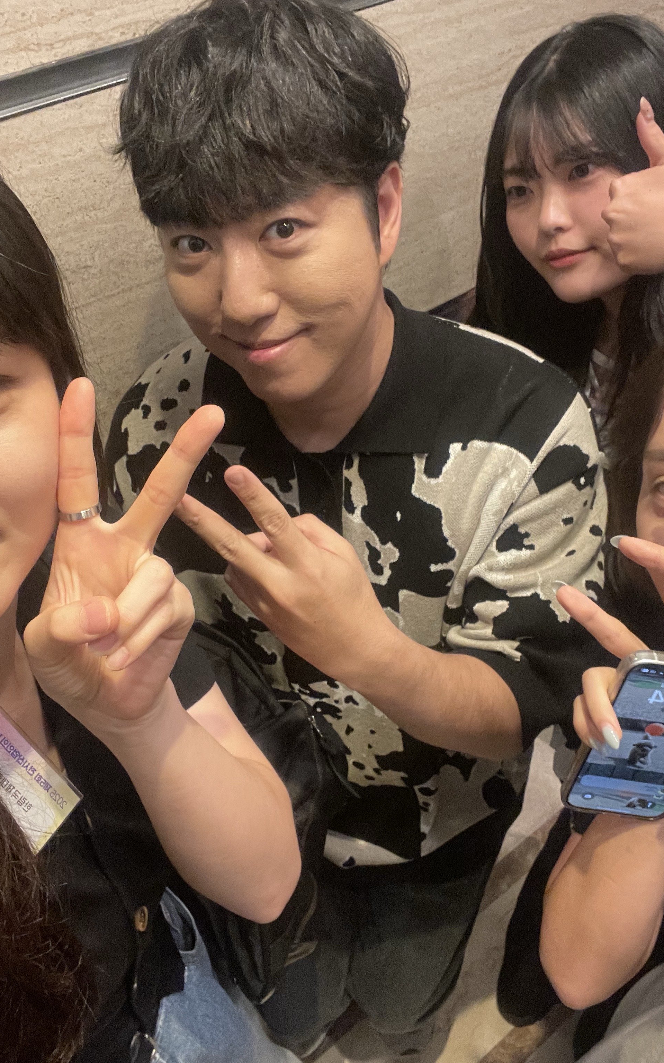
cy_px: 534
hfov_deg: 39.4
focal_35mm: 32
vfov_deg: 59.7
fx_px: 927
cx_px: 333
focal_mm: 2.71
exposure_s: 1/40
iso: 320
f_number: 2.2
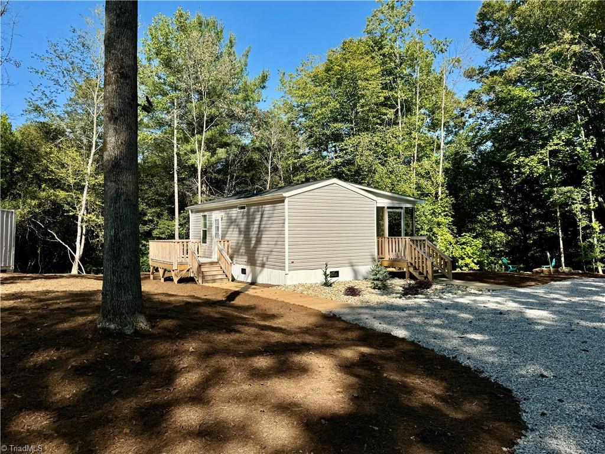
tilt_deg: -0.2
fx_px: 419
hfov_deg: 71.6
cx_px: 302
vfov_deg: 56.8
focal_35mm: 24
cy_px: 227
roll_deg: +0.4
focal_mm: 6.76
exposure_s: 1/3802
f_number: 1.78
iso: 80
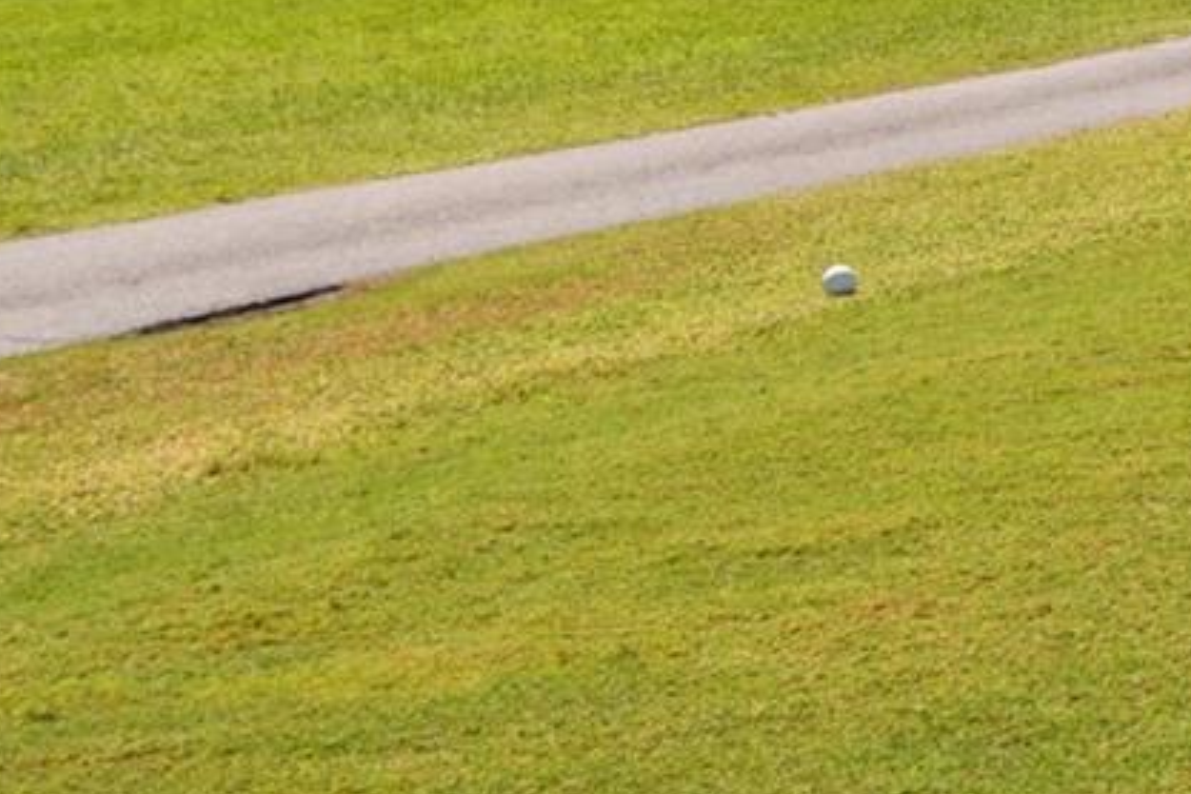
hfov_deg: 16.0
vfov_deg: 11.4
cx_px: 1874
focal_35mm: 115
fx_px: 3804
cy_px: -406
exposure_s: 1/200
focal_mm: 20
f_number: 7.1
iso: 100
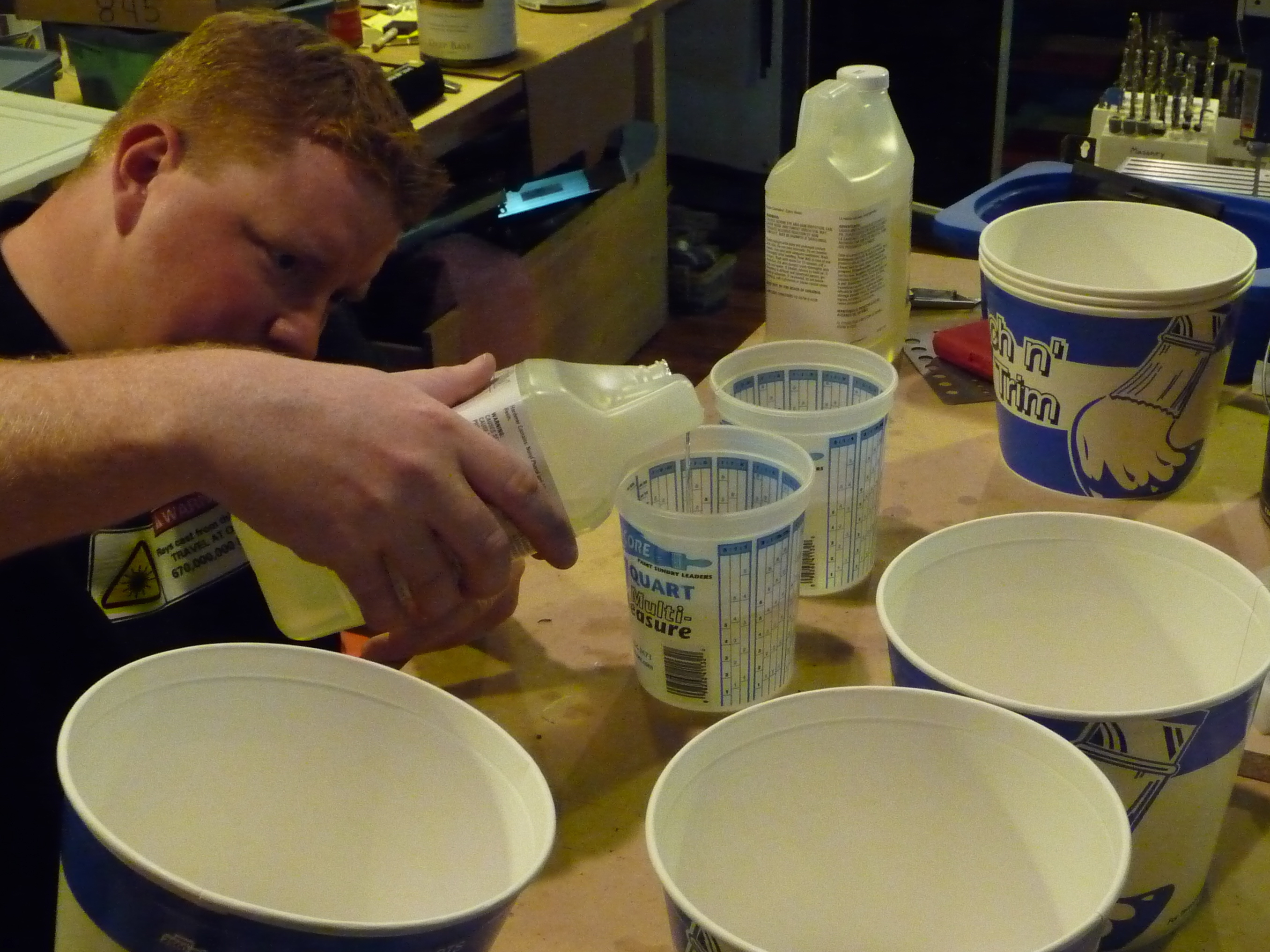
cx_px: 635
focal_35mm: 40
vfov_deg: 36.0
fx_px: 1468
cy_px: 476
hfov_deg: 46.8
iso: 800
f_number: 3.9
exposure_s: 1/25
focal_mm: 6.7
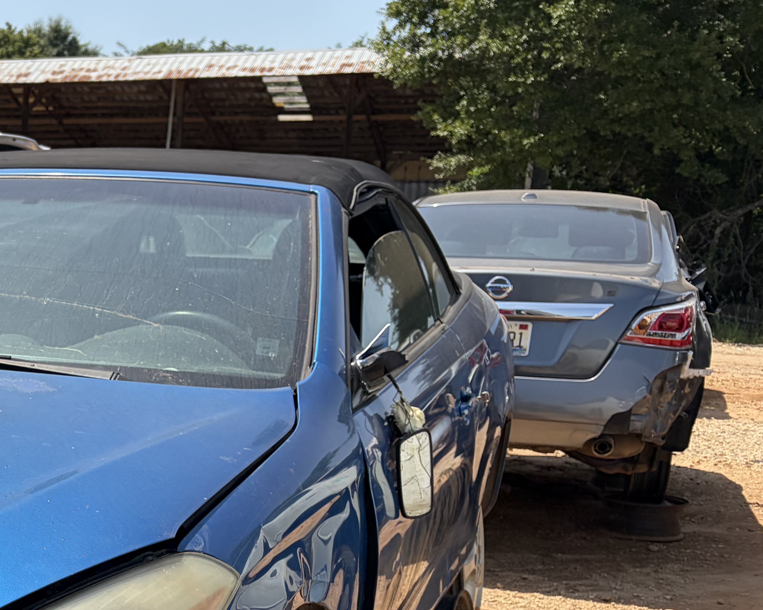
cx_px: -61
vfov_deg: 24.3
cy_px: 550
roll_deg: +0.4
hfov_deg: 28.4
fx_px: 1378
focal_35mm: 61
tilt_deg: -11.8
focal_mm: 5.96
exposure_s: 1/3831
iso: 64
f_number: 1.6
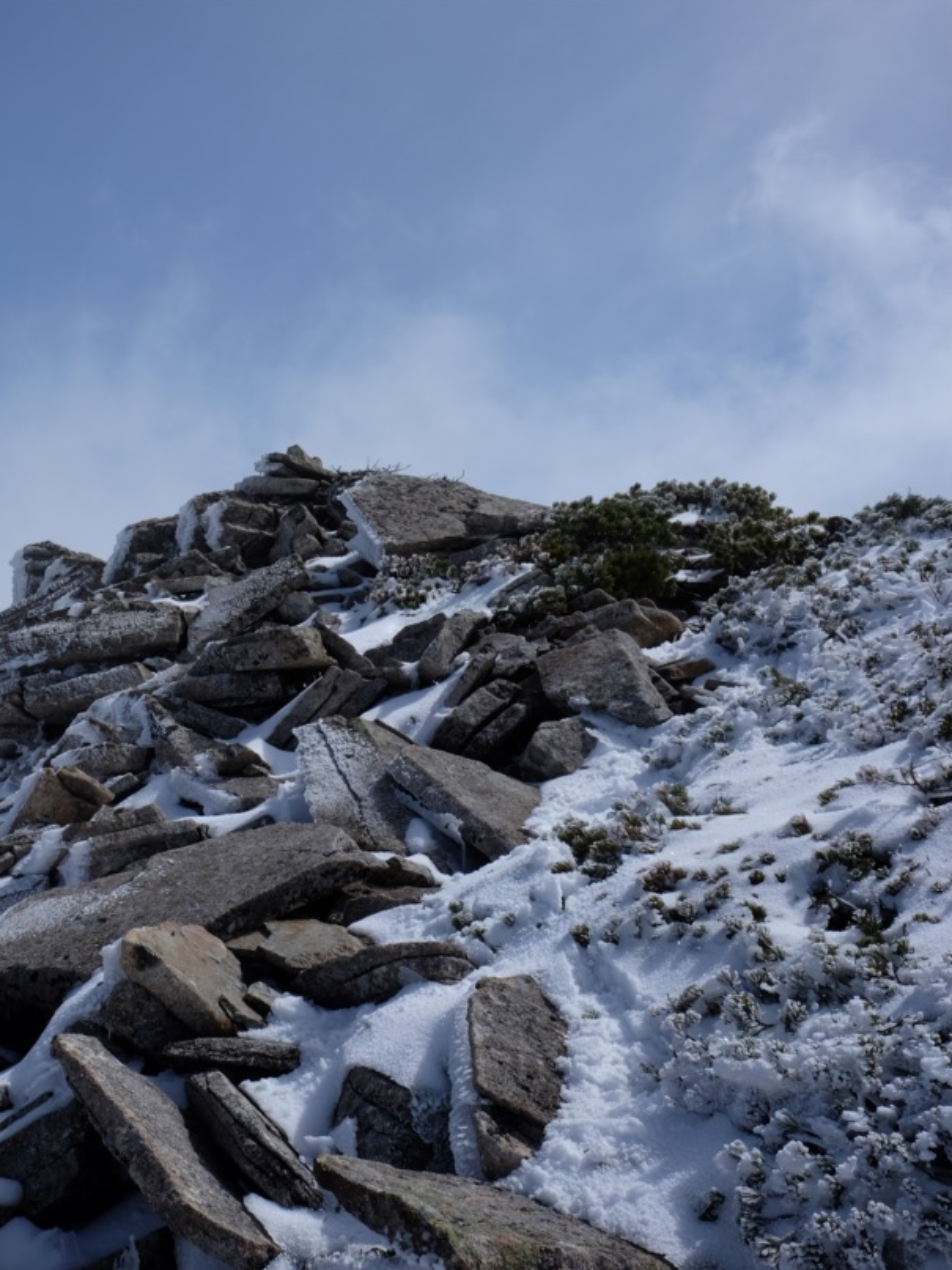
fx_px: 1284
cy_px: 636
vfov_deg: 52.6
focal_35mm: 35
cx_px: -9
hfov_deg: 36.4
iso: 200
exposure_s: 1/420
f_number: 11
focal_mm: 16
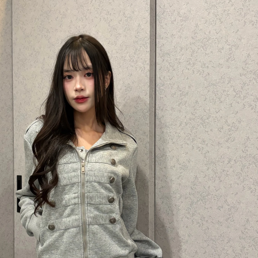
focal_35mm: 48
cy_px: 159
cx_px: 86
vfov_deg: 35.2
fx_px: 405
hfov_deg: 35.0
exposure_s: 1/60
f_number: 1.6
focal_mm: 5.96
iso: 250
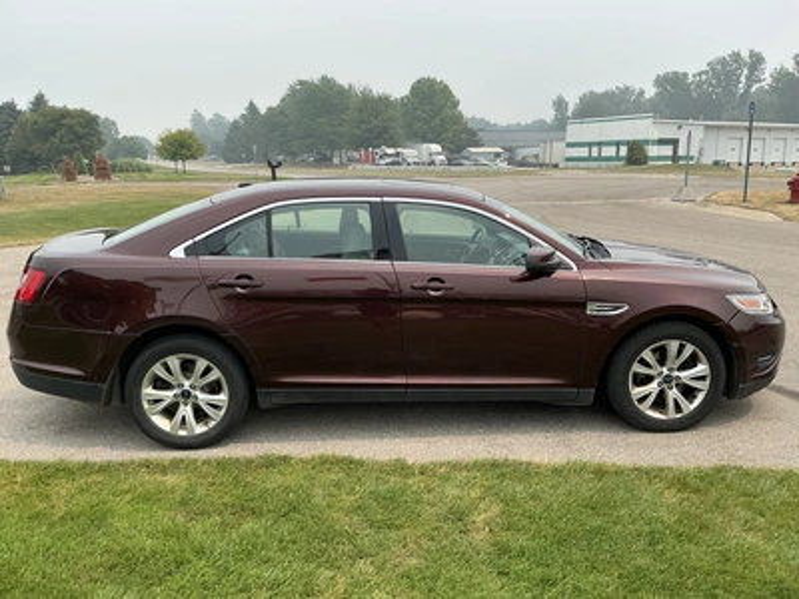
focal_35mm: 28
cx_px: 400
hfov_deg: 63.4
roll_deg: -0.2
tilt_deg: -12.9
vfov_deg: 49.7
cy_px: 300
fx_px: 646
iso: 25
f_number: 1.8
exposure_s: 1/1121
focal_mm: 3
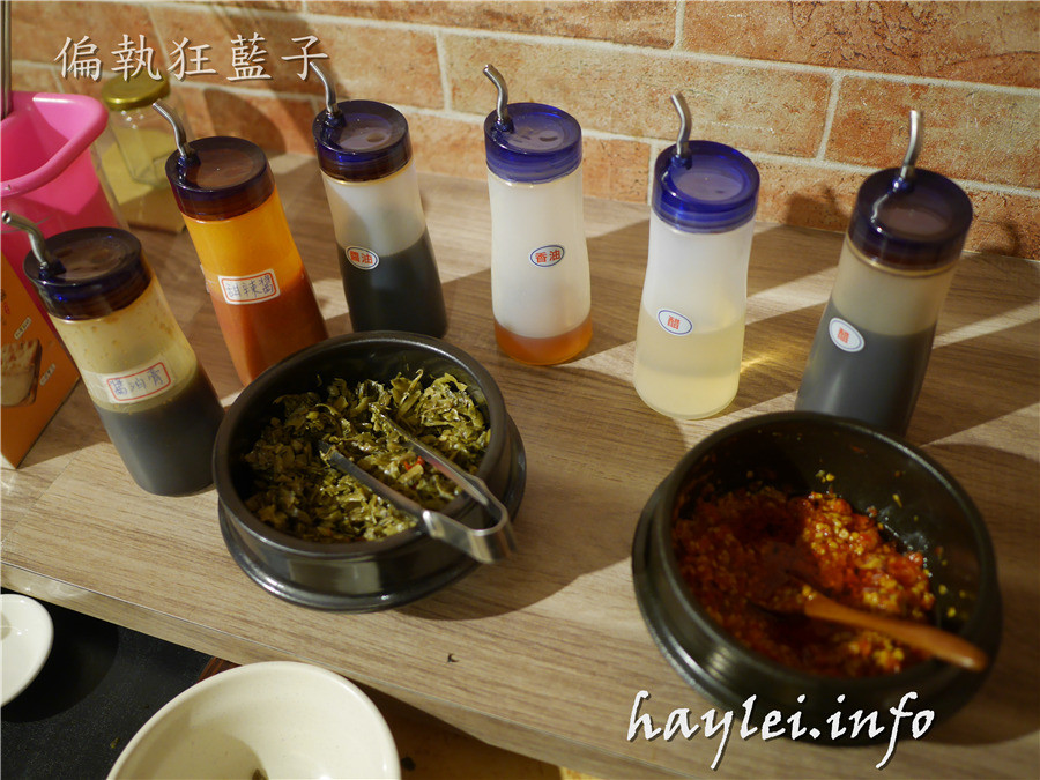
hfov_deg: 60.0
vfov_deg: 46.8
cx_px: 520
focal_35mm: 30
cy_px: 390
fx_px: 901
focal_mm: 15
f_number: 1.7
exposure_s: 1/60
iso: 640
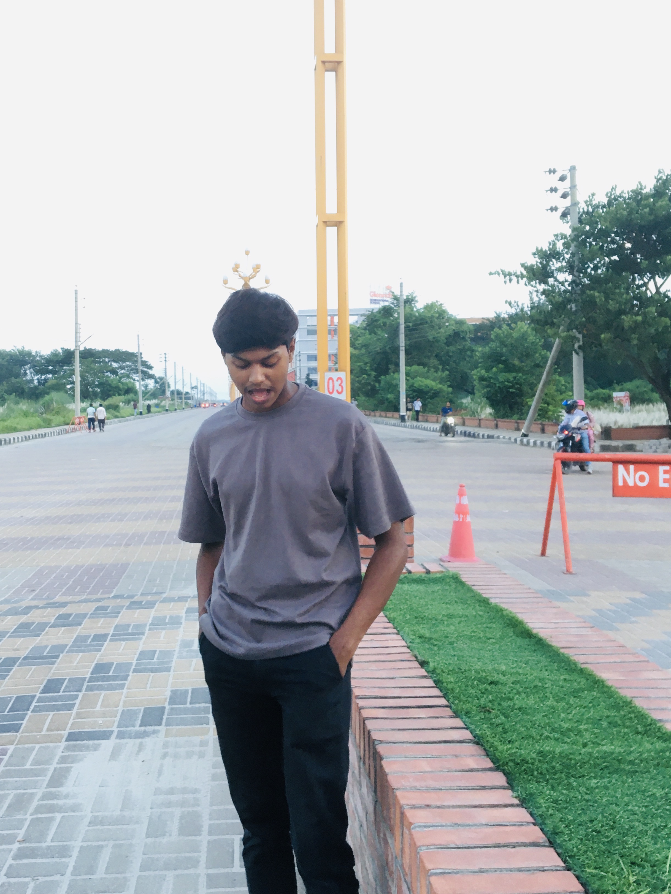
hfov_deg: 39.4
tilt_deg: +1.1
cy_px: 382
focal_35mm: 36
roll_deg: +1.1
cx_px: 257
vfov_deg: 51.2
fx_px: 930
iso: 80
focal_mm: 4.15
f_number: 2.2
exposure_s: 1/33
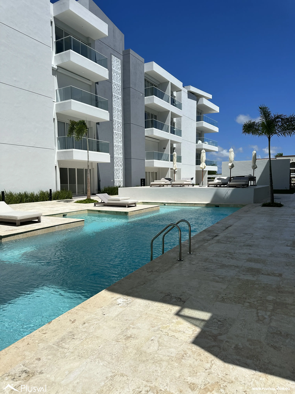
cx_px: 148
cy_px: 197
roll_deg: +0.1
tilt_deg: -2.9
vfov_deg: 71.6
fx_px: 273
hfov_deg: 56.8
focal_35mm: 24
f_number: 1.78
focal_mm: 6.86
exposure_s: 1/13699
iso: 80
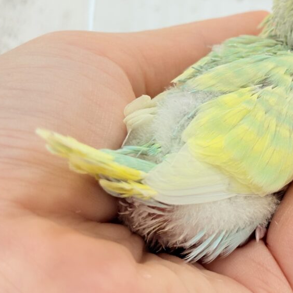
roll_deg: -6.4
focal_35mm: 98
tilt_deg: -2.0
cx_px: 308
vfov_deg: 17.7
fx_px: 938
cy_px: 80
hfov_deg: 17.3
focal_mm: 5.96
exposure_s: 1/100
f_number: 1.6
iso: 64
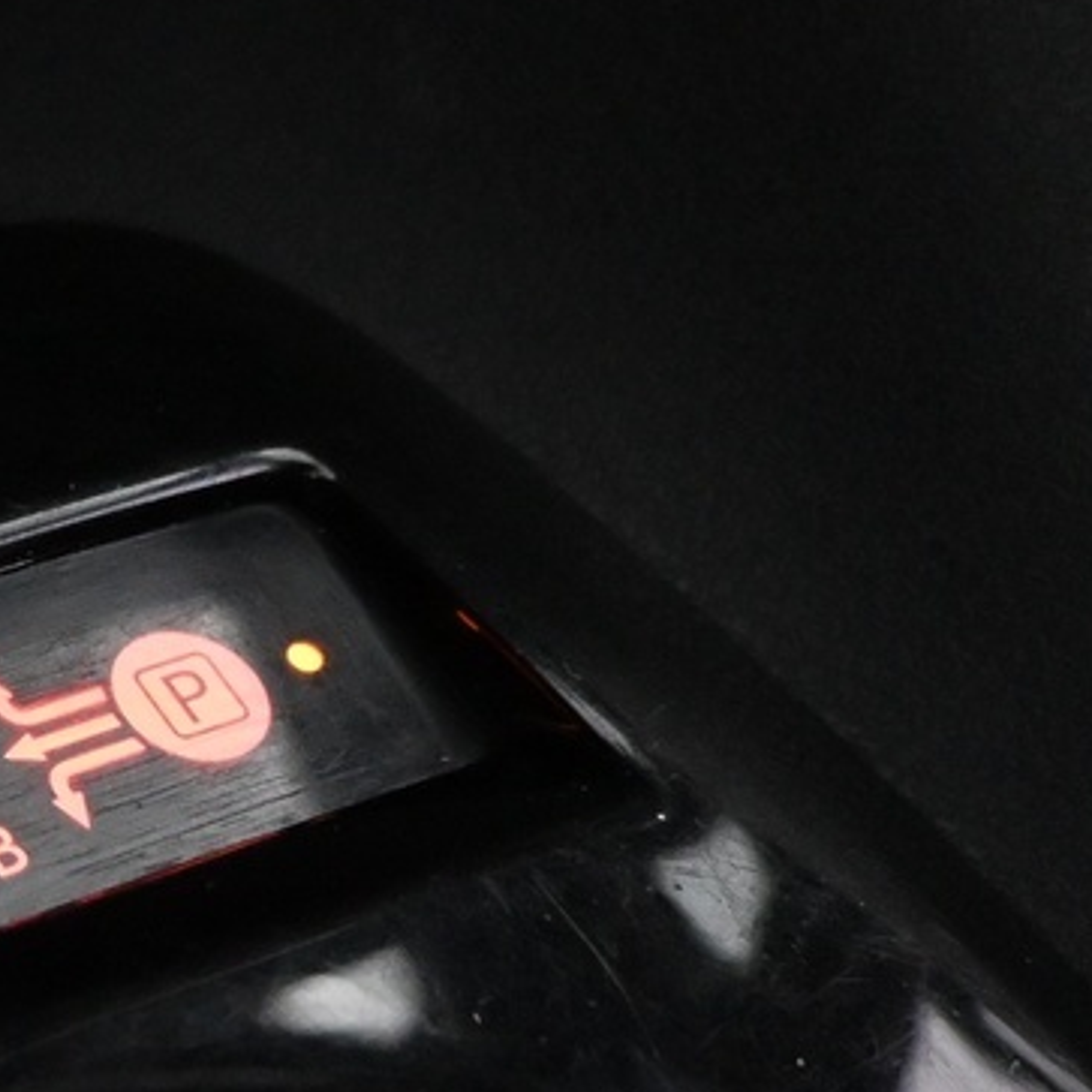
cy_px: 761
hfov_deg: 17.6
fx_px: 3248
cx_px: -430
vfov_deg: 19.0
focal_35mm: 91
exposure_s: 1/60
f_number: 3.5
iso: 5000
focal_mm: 16
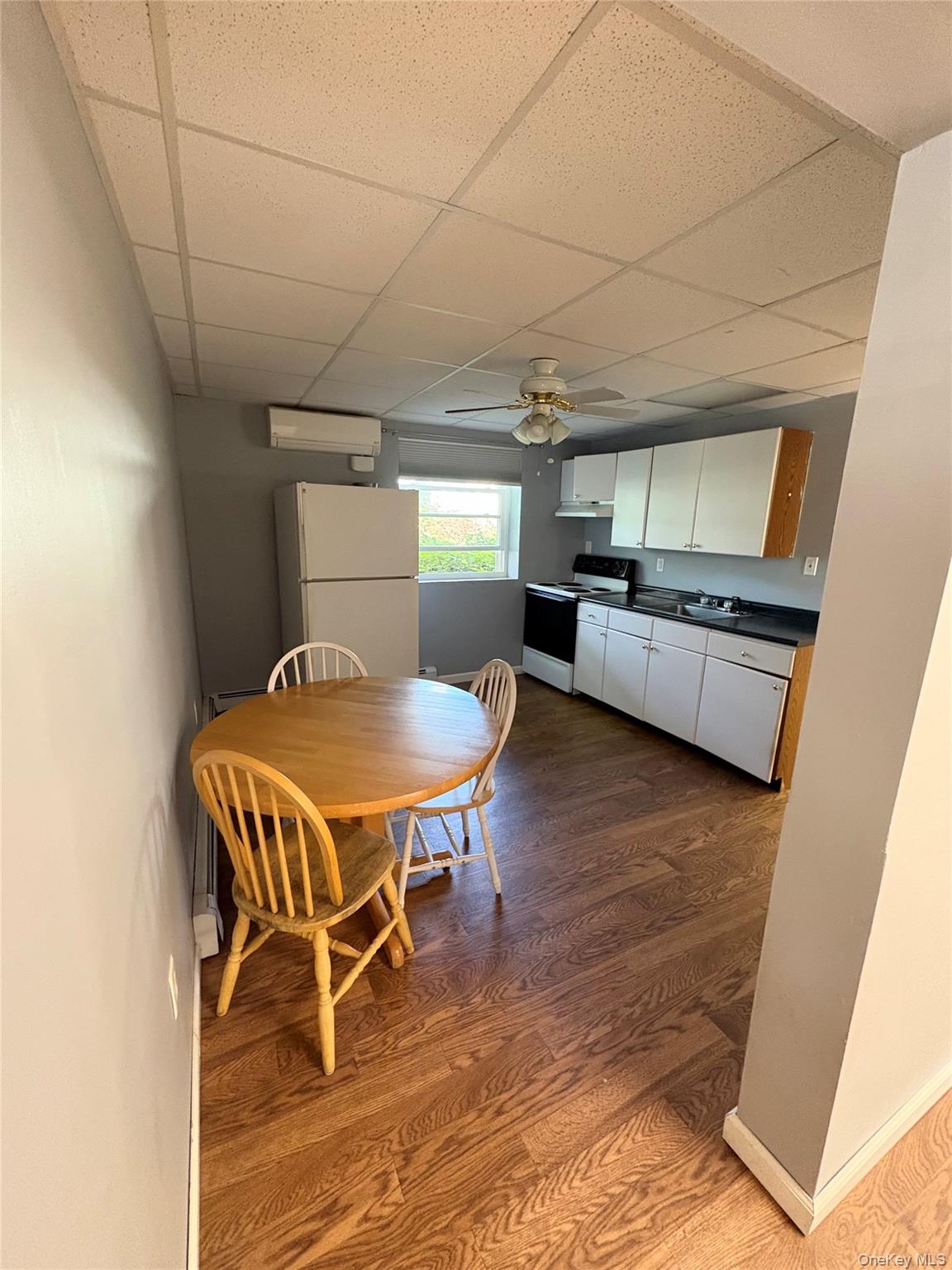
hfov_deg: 85.7
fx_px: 513
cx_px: 476
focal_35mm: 14
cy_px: 635
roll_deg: -1.5
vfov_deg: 102.1
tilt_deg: -12.3
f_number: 2.2
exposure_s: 1/60
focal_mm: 2.22
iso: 640
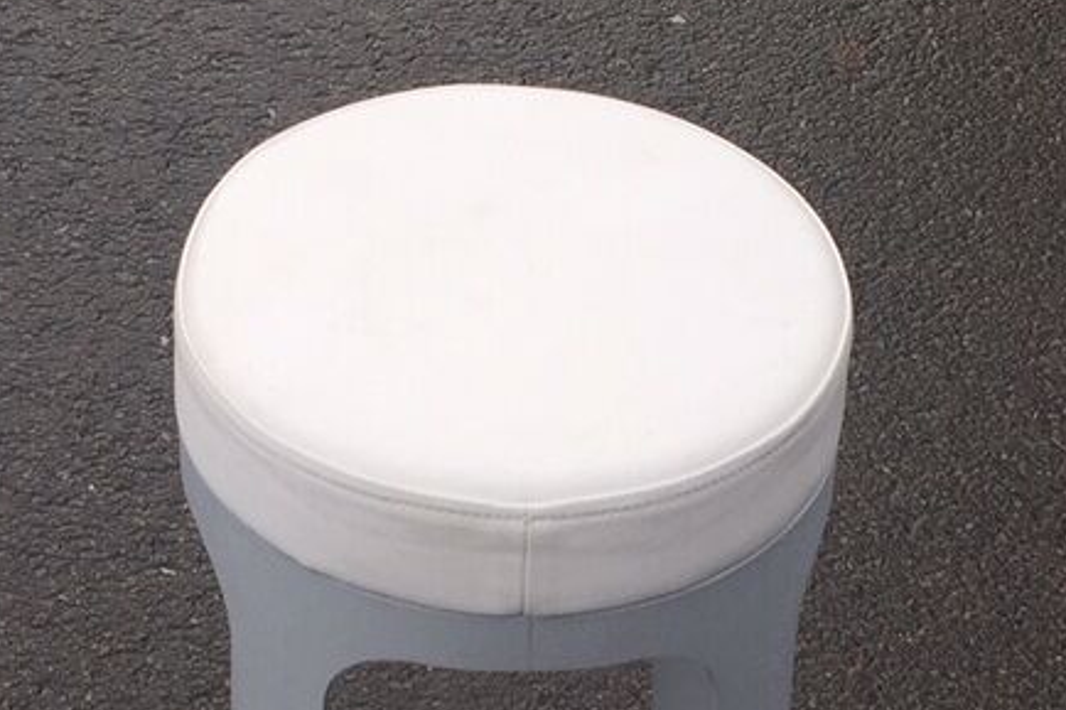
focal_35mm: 89
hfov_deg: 22.9
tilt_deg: -49.1
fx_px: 2634
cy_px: 828
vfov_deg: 14.9
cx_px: 562
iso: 32
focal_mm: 4.15
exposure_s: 1/350
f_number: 2.2
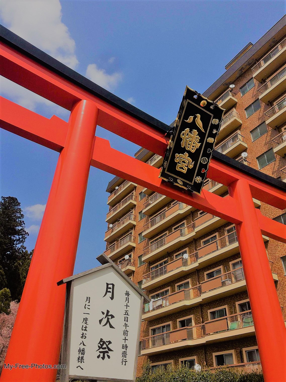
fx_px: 320
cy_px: 191
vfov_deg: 61.7
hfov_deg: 48.2
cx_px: 143
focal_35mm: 29
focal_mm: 4.15
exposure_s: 1/2740
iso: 32
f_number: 2.2
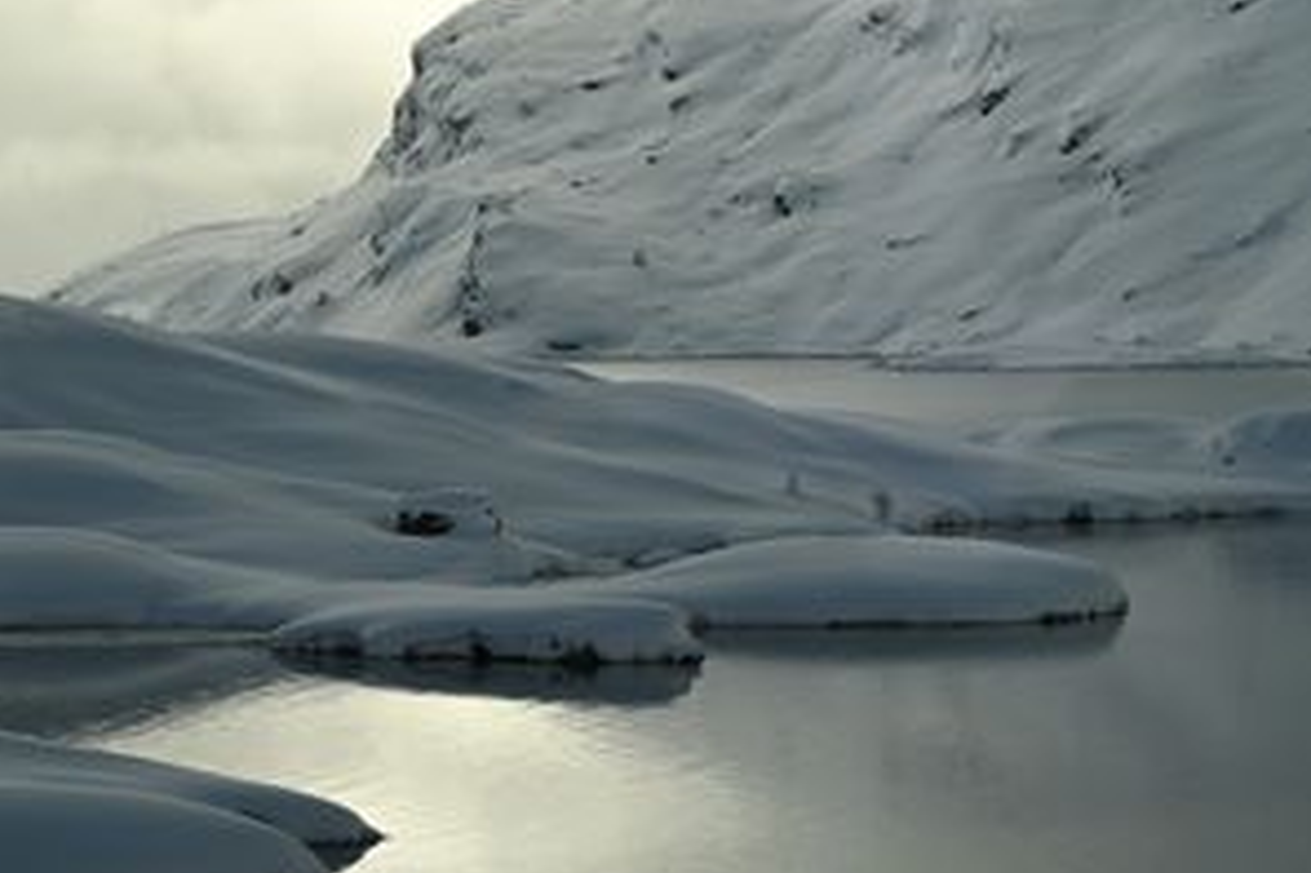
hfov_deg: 21.0
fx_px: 3530
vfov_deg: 14.0
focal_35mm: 97
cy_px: 707
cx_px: 846
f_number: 11
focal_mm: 56
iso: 250
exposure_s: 1/250
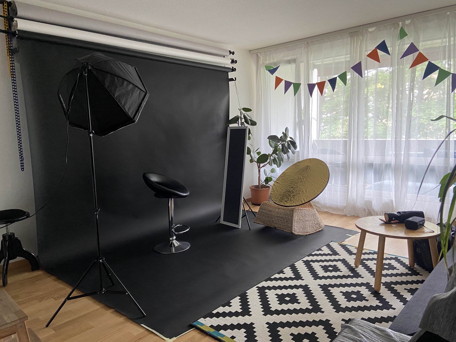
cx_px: 228
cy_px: 171
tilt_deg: -7.7
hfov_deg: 67.3
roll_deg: +1.5
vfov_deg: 53.1
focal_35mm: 26
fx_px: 343
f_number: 1.8
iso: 125
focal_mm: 4.25
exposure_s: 1/63
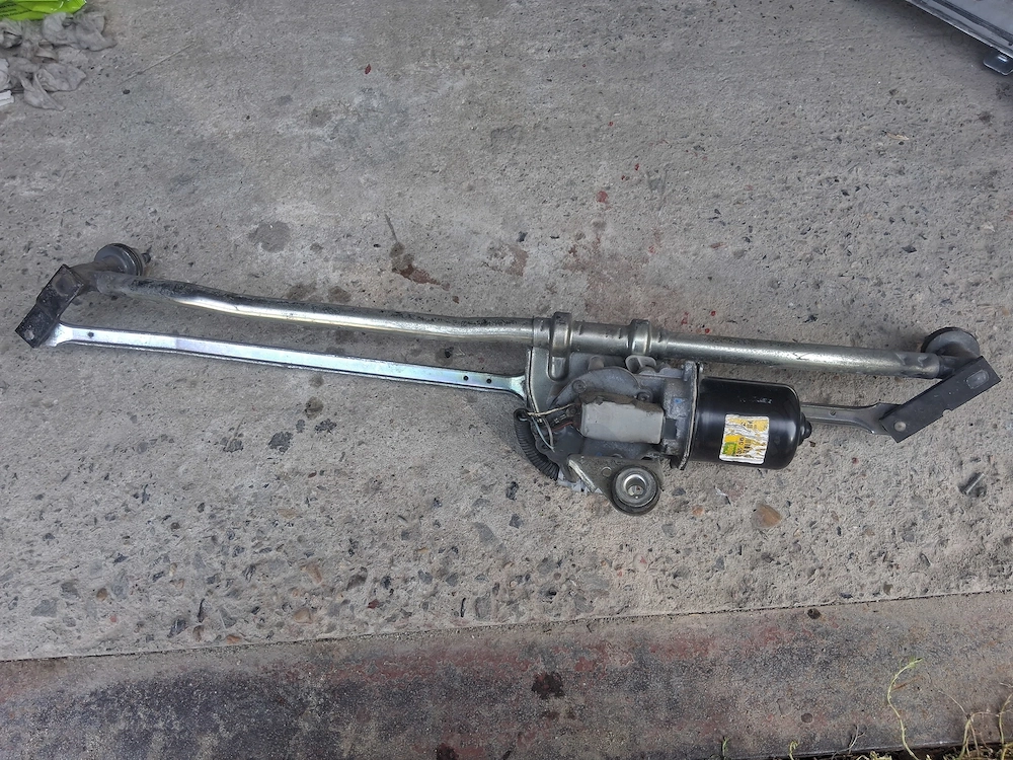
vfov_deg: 53.1
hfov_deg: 67.3
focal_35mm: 26
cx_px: 506
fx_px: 761
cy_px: 380
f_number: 1.8
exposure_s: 1/120
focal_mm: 3.98
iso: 64
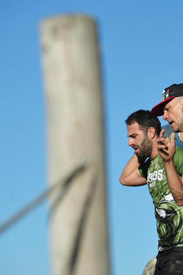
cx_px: 161
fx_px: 2296
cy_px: 138
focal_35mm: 301
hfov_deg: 4.6
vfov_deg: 6.8
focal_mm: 200
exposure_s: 1/1000
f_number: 7.1
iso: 250
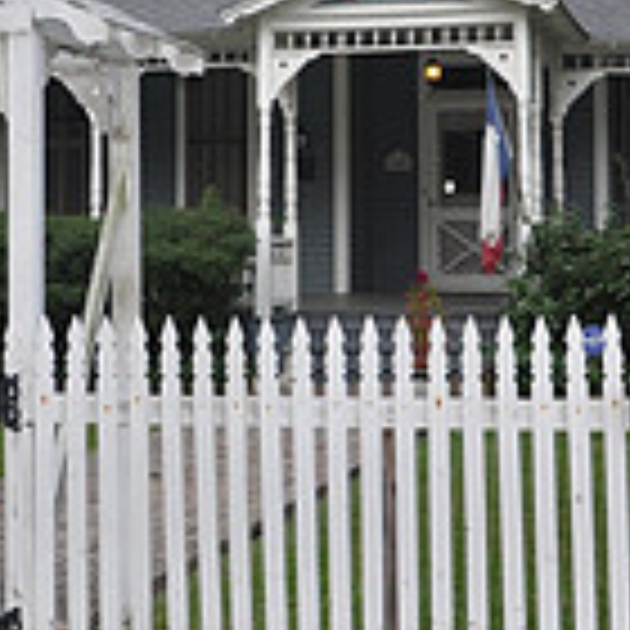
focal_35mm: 95
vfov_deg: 17.9
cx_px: 230
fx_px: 1956
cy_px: 11
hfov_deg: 18.3
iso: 400
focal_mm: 18
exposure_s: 1/125
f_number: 3.5
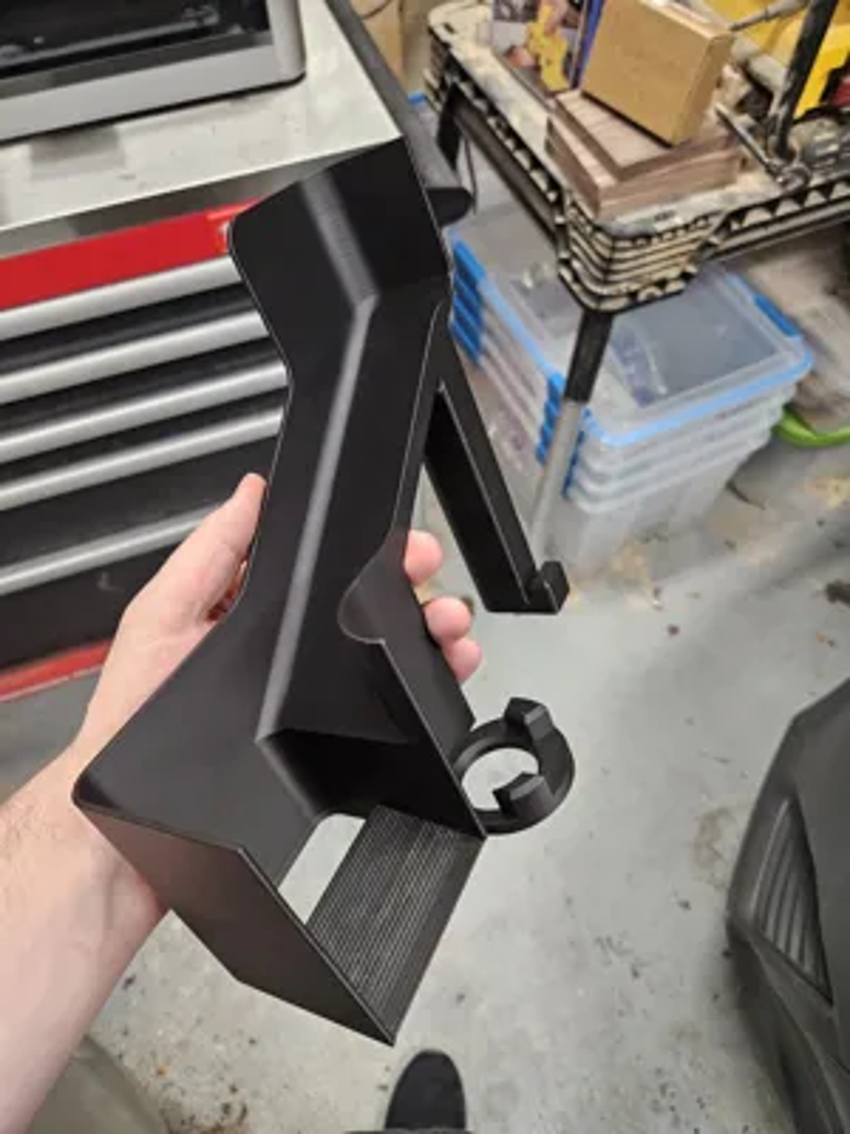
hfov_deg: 58.9
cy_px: 567
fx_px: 753
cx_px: 425
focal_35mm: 23
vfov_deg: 73.9
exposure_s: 1/120
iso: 500
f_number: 1.8
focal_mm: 5.4
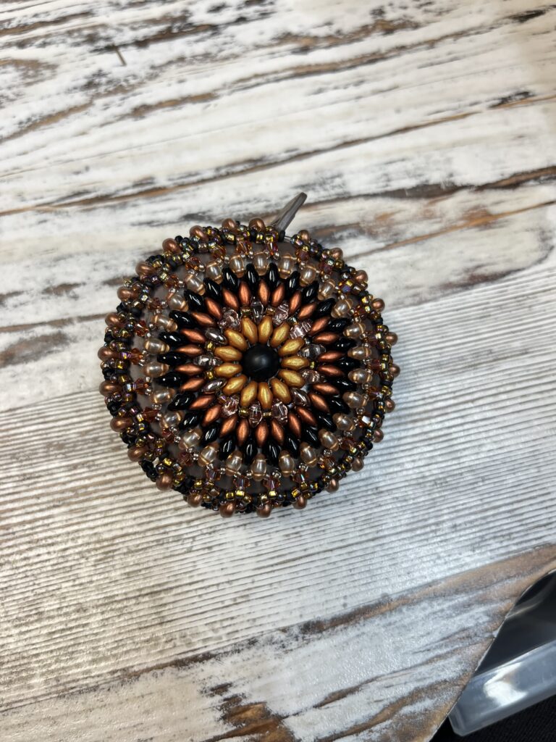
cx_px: 278
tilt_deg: -73.8
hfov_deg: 53.1
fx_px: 557
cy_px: 371
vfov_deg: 67.3
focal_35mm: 26
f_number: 1.6
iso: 100
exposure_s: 1/120
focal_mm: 5.1
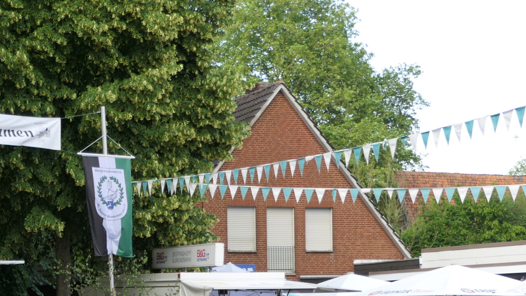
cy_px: 329
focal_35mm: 95
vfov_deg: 12.5
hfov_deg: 22.2
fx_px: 1325
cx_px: 106
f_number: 3.5
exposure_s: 1/100
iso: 125
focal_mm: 16.9
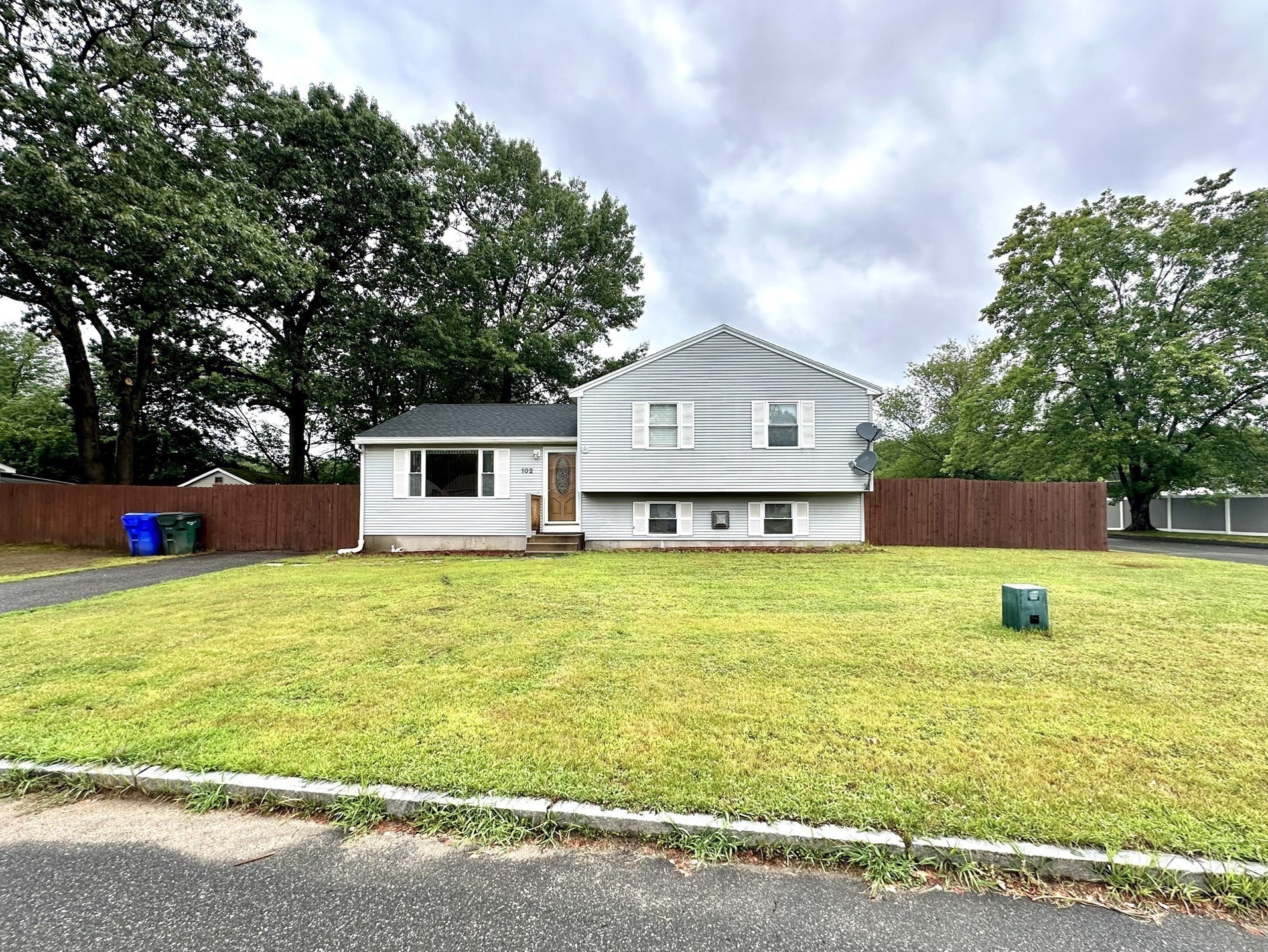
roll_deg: -0.1
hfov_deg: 98.1
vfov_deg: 81.7
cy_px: 497
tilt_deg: +1.8
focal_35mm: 15
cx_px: 656
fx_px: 550
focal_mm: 2.22
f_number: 2.2
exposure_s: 1/396
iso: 40
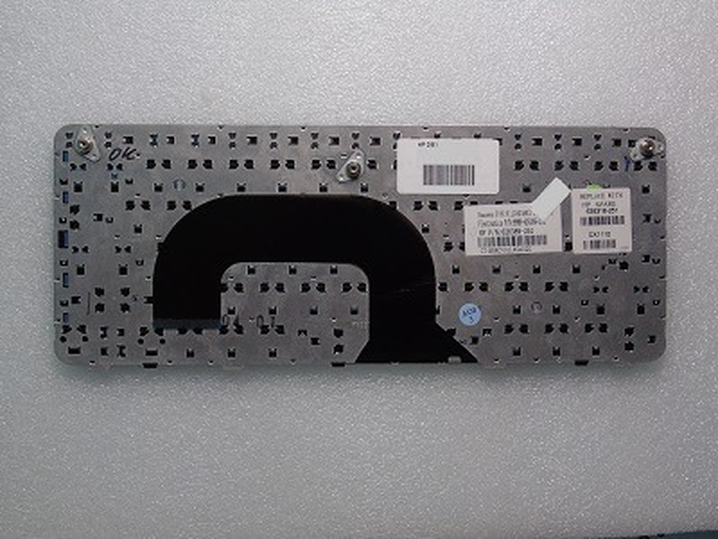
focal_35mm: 34
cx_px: 359
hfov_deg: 54.0
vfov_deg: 41.8
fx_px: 705
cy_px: 270
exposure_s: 1/13
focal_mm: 6.1
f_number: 5.6
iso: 100
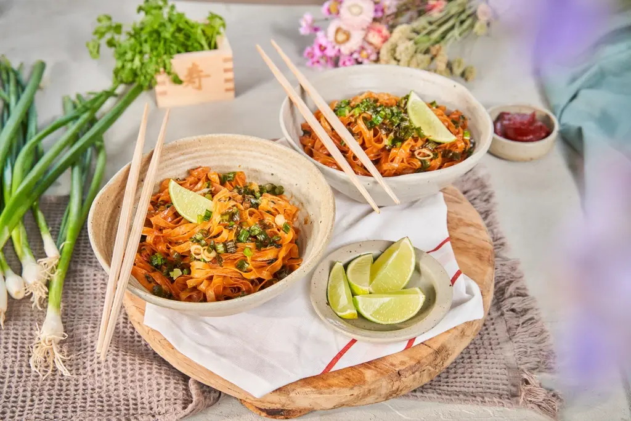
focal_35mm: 55
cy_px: 210
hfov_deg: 36.2
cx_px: 316
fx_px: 964
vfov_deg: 24.6
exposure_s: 1/160
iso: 2000
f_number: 8
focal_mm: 55
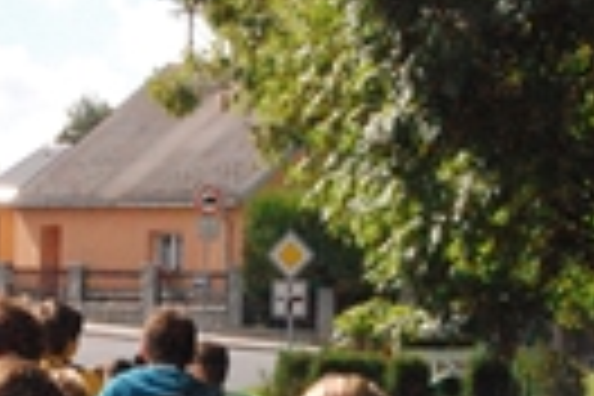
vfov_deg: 5.8
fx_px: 3927
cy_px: 396
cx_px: 68
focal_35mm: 238
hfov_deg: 8.6
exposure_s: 1/400
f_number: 32
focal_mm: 42
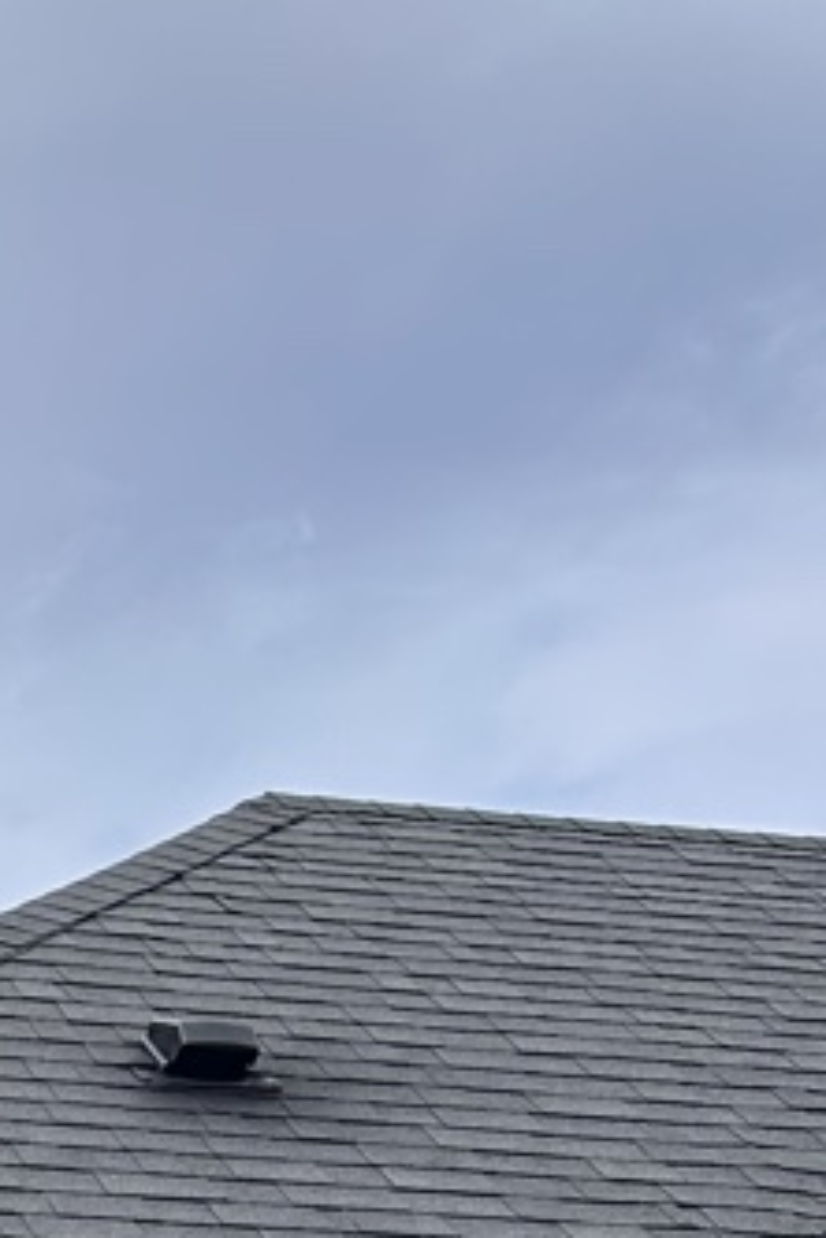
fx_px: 4061
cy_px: 2591
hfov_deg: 10.8
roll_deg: -1.2
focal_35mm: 118
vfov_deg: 14.1
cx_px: -731
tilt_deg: +2.9
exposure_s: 1/1212
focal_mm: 6.86
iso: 80
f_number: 1.78
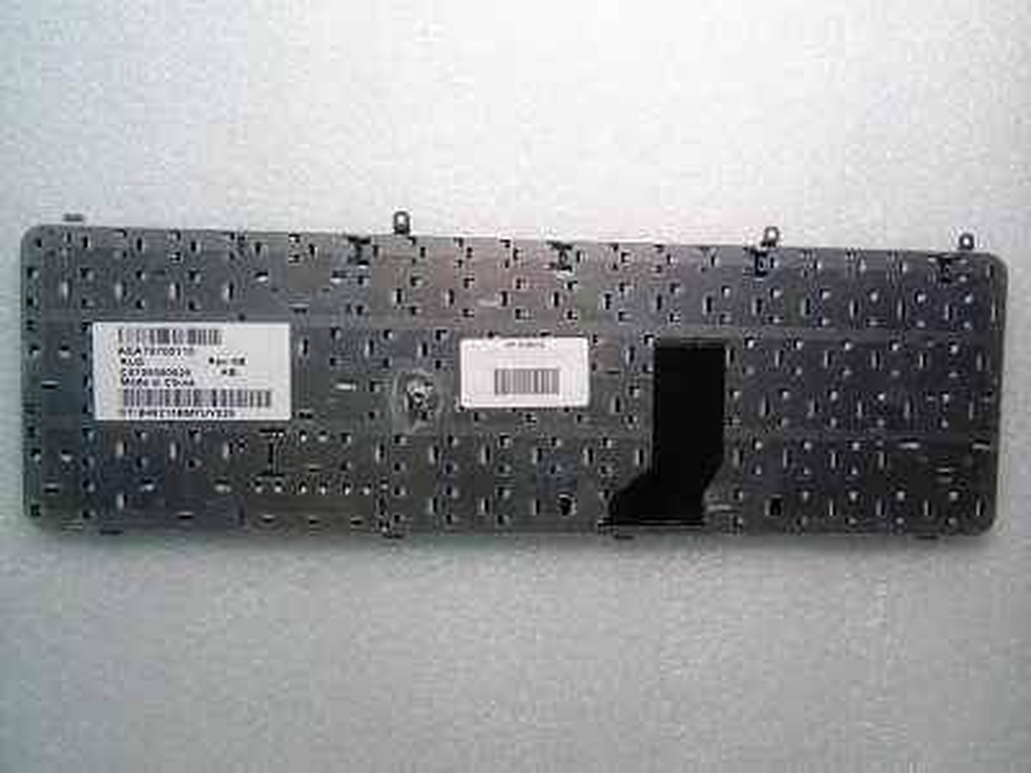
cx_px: 516
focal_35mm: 25
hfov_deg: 69.4
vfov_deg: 54.9
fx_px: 745
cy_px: 386
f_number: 6.4
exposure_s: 1/30
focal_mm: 4.4
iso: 400
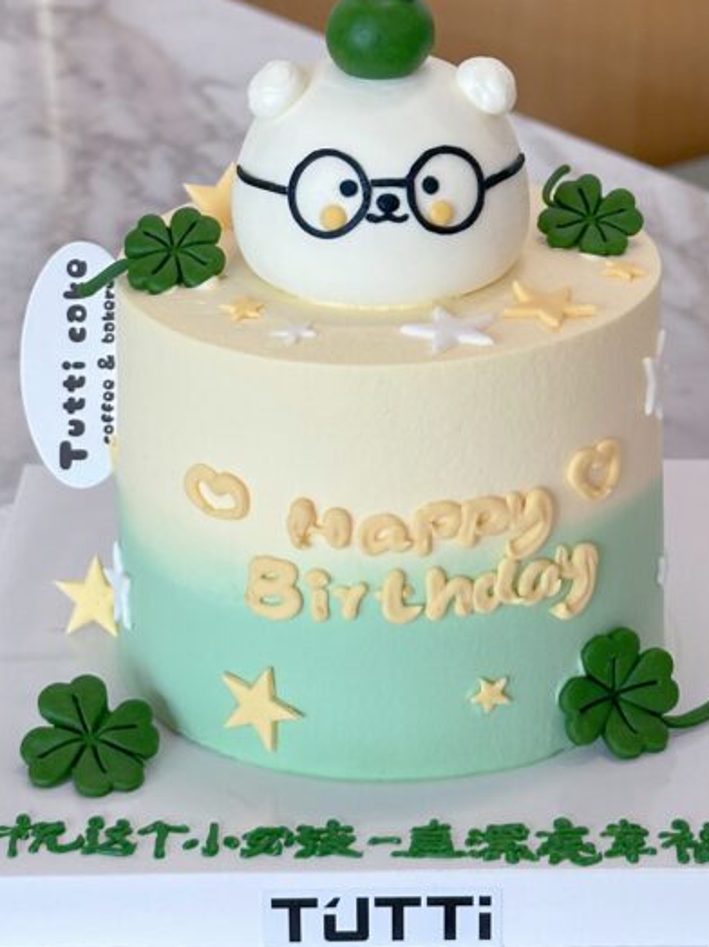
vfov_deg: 20.8
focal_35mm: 94
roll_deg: -0.3
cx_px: 360
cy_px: 333
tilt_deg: -22.2
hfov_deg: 15.7
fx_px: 2568
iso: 80
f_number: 1.78
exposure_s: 1/50
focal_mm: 6.86
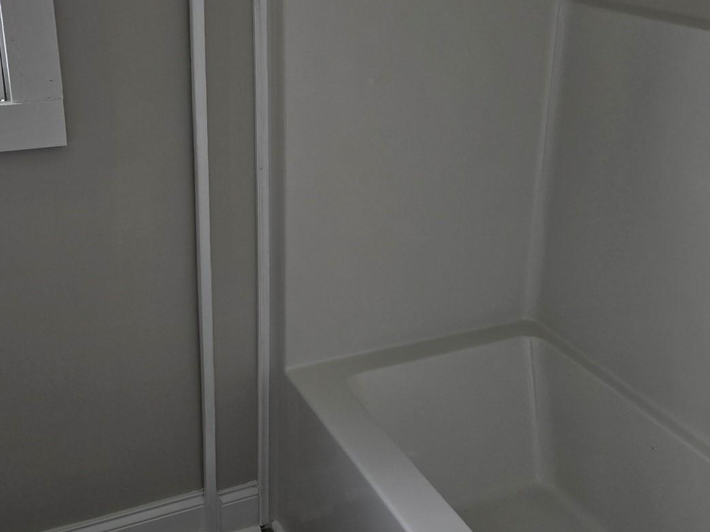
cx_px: 327
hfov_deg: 42.0
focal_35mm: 45
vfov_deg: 32.1
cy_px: 206
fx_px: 923
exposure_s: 1/180
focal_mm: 5.4
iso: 50
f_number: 1.8
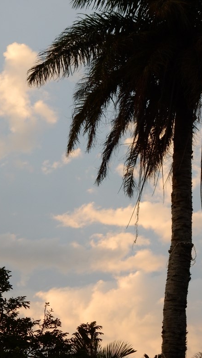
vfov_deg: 18.0
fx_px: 1133
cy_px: 167
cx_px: 169
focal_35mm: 119
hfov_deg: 10.2
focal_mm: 14.9
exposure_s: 1/80
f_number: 5
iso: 125
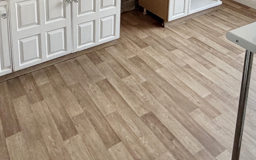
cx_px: 98
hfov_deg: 51.1
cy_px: -55
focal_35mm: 38
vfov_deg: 27.3
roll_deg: +0.0
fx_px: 265
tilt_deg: -10.5
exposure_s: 1/121
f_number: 2.2
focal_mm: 2.22
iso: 160
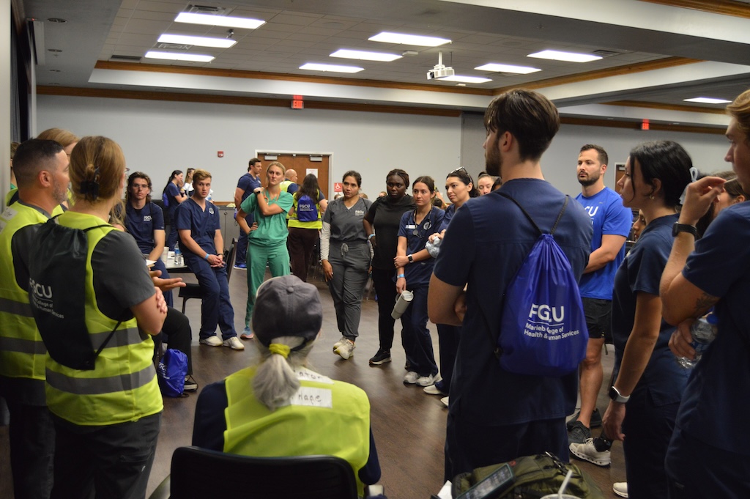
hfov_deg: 53.2
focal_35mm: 36
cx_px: 375
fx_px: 749
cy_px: 250
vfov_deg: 36.8
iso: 1100
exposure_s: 1/60
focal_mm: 24
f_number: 3.8
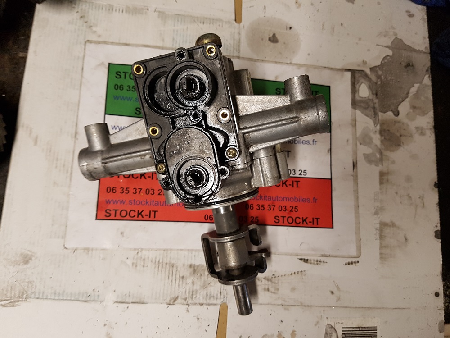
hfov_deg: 67.3
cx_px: 225
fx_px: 338
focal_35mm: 26
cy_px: 169
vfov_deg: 53.1
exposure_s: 1/50
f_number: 1.7
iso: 160
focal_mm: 4.2
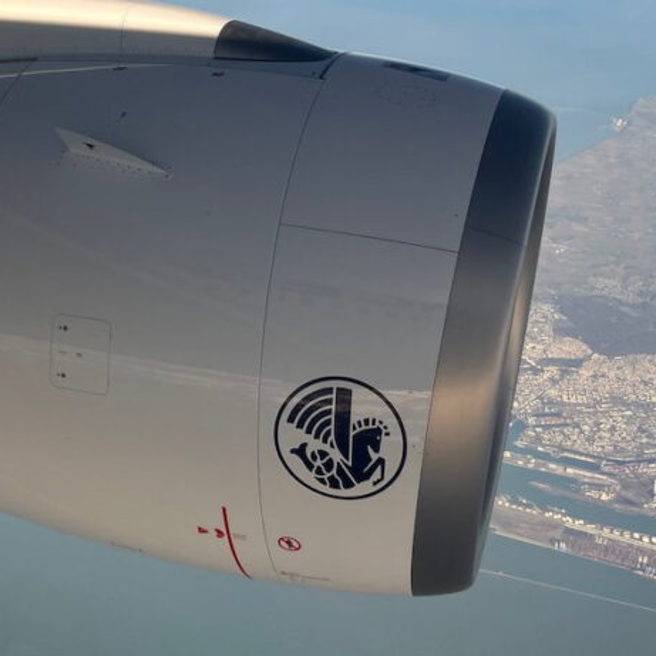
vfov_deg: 32.5
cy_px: 137
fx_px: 1093
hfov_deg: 33.3
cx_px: 253
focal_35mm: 51
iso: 50
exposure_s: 1/2252
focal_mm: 5.7
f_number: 1.5
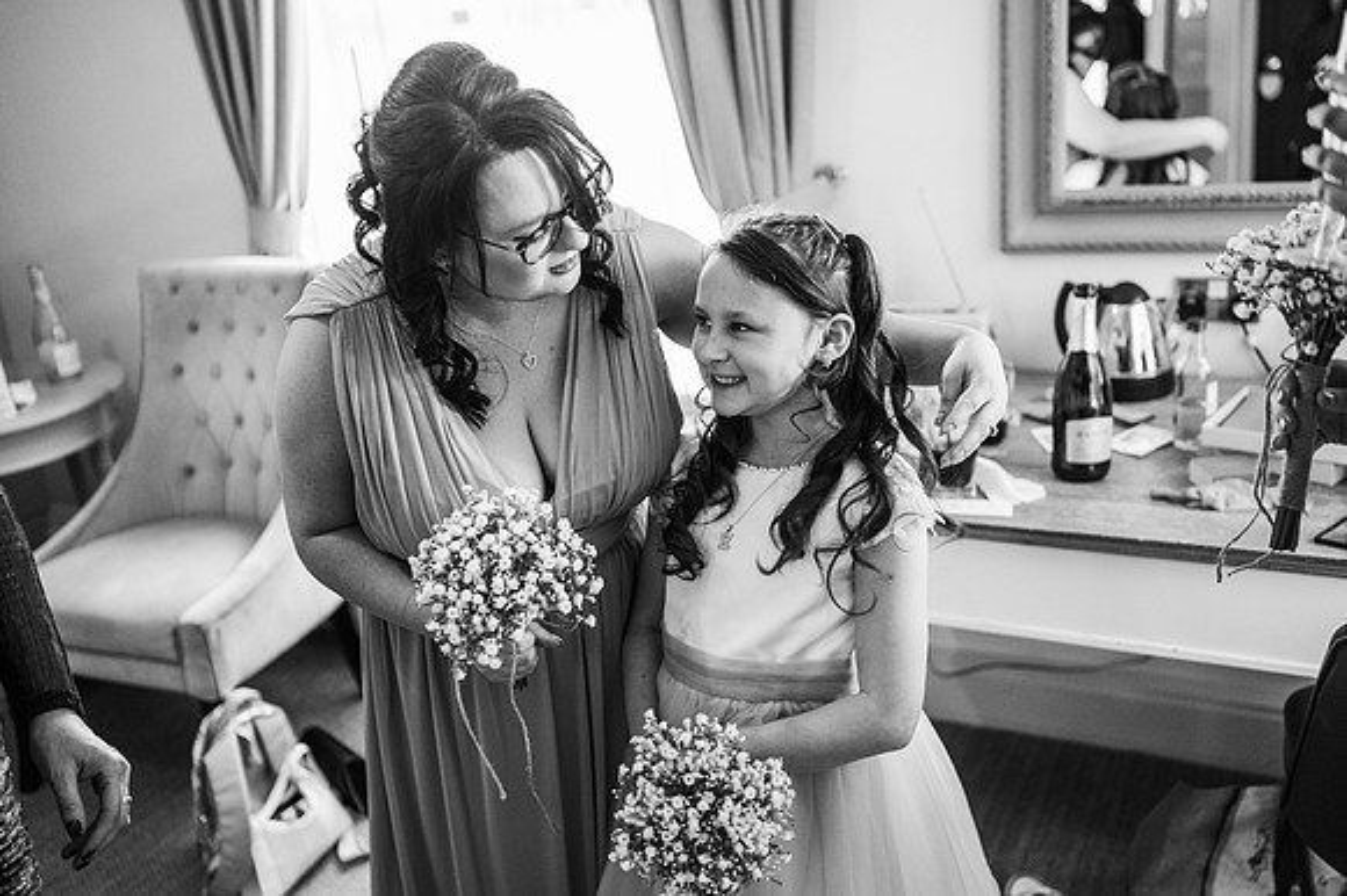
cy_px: 448
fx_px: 1309
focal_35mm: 35
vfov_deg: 37.8
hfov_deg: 54.5
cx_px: 674
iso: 1800
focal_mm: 35
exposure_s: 1/200
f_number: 2
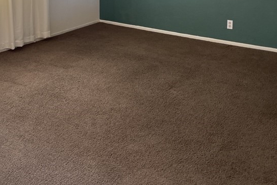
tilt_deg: -9.0
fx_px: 392
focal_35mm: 51
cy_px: -8
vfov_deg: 25.0
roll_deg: -1.5
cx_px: 121
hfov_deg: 38.8
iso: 160
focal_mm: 5.1
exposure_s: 1/60
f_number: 1.6
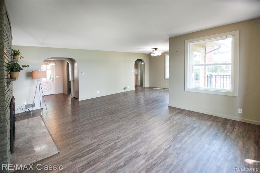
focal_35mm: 15
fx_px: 108
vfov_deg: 77.4
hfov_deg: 100.4
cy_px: 86
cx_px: 130
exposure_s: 1/60
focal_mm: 10
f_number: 3.5
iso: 640
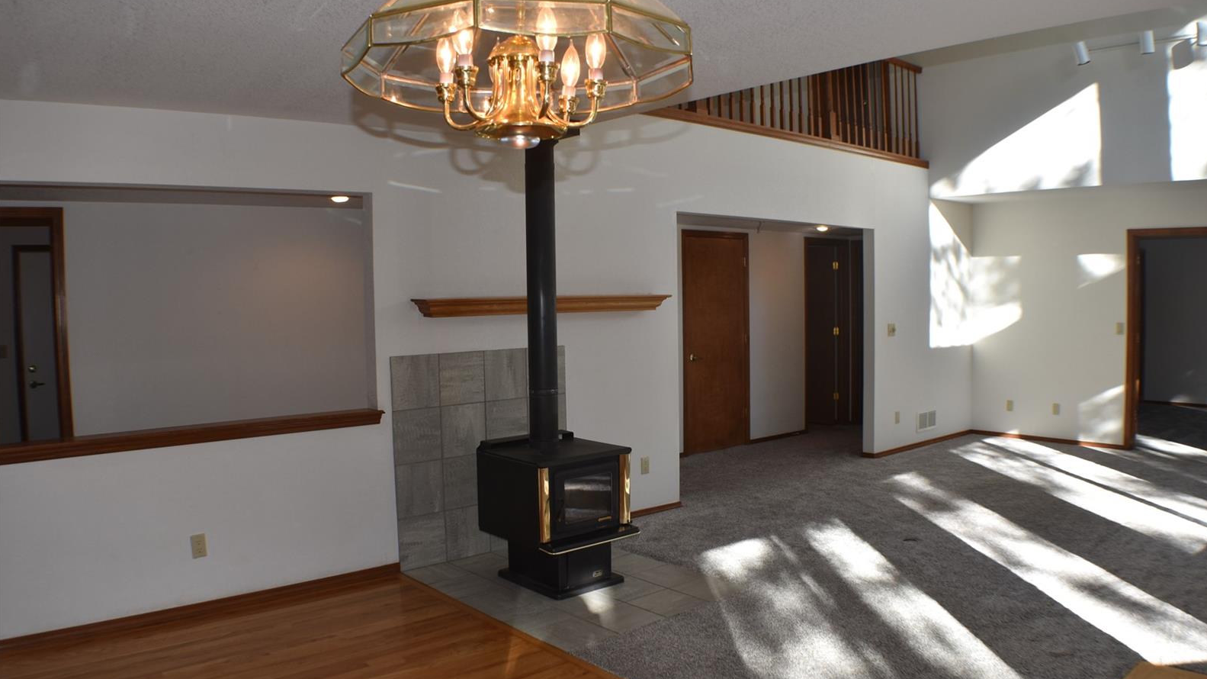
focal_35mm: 37
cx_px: 607
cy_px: 361
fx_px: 1169
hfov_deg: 54.6
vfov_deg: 32.4
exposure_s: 1/125
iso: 200
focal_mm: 23
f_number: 5.6
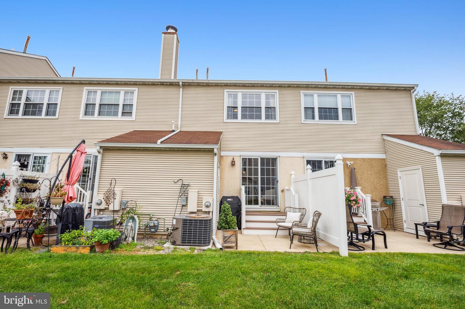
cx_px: 232
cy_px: 154
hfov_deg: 96.8
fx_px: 207
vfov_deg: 73.7
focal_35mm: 16
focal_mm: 16
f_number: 9
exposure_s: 1/250
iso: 80
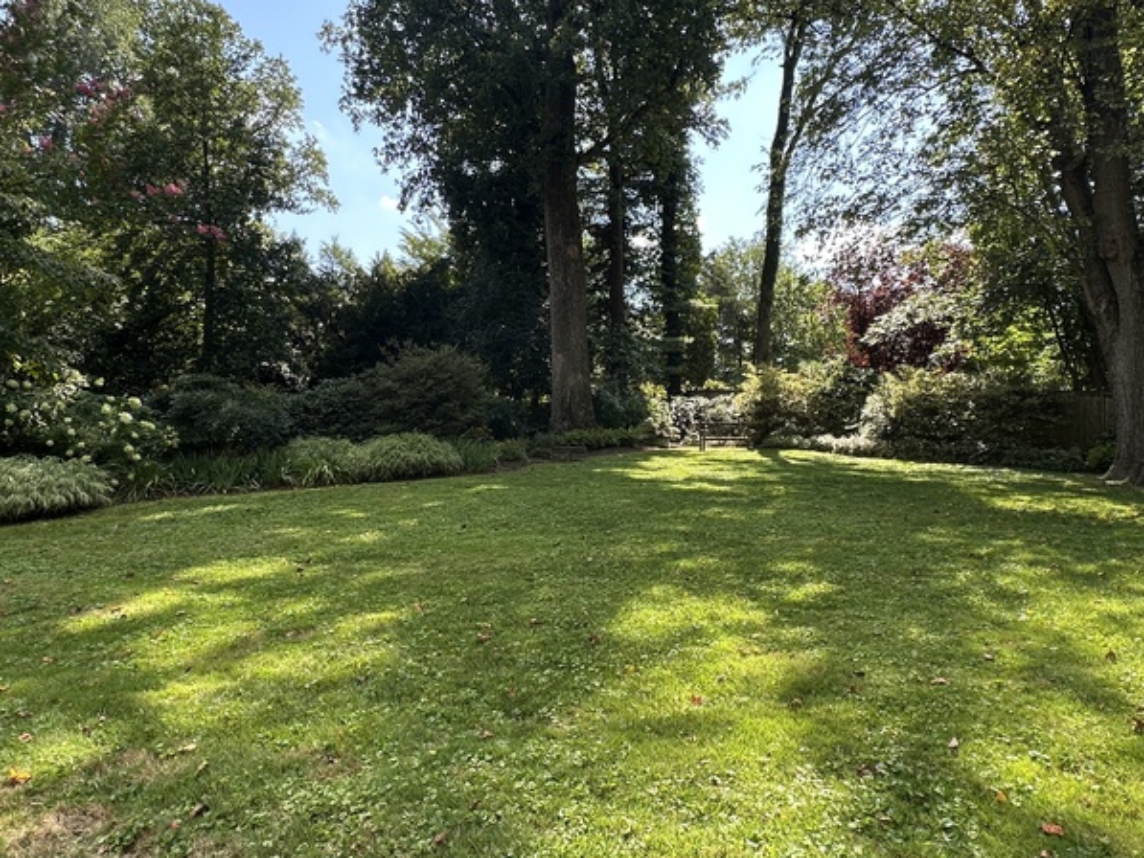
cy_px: 421
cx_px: 619
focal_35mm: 24
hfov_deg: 71.5
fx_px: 793
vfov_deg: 56.8
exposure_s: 1/328
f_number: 2.2
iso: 40
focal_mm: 2.22
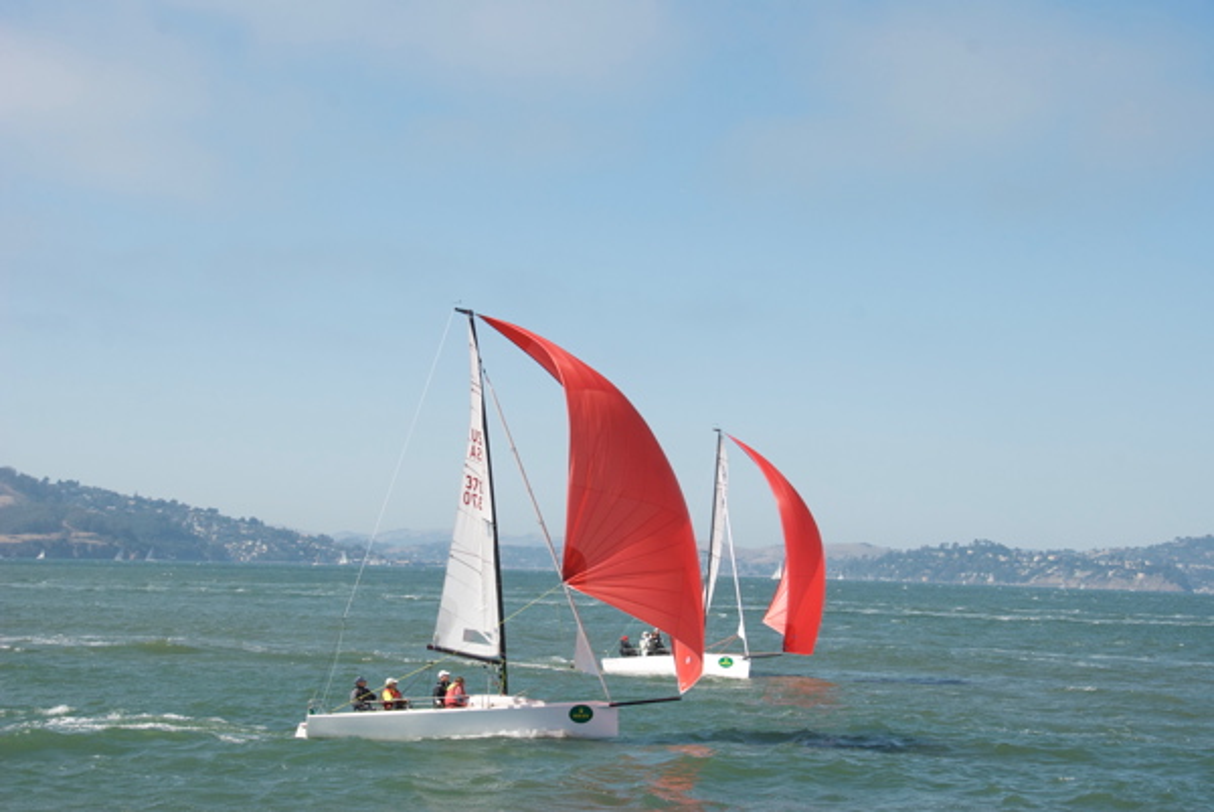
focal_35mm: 69
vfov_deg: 19.8
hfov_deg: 29.2
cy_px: 406
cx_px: 607
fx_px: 2328
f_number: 11
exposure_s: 1/500
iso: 320
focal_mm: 46
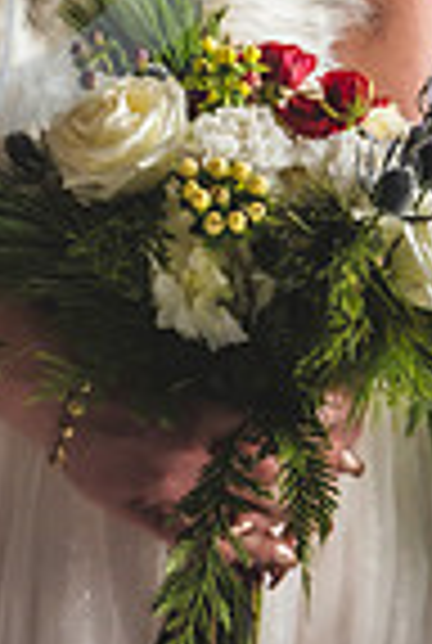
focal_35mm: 502
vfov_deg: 4.1
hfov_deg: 2.7
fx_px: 8992
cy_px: -351
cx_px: -202
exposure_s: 1/500
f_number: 2.8
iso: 1600
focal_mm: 160
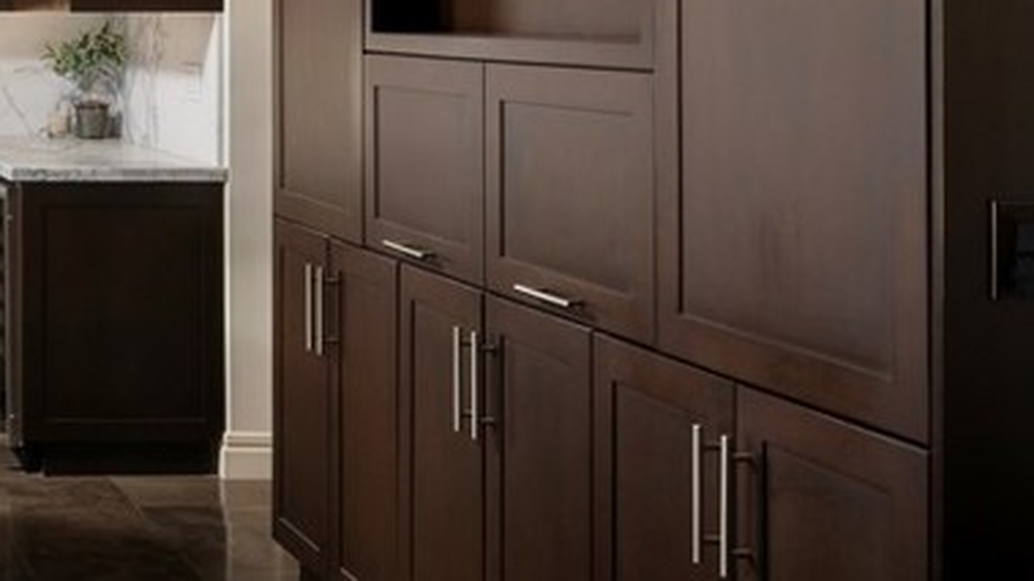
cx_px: -270
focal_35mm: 68
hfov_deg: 26.7
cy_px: -12
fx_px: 1864
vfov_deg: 17.3
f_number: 10
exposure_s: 1/80
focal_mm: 24
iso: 200
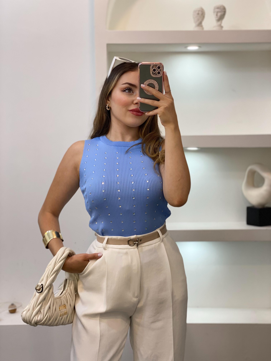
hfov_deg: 28.0
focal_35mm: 52
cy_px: 180
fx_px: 543
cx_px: 136
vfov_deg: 36.8
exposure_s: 1/100
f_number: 2
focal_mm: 6
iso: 80
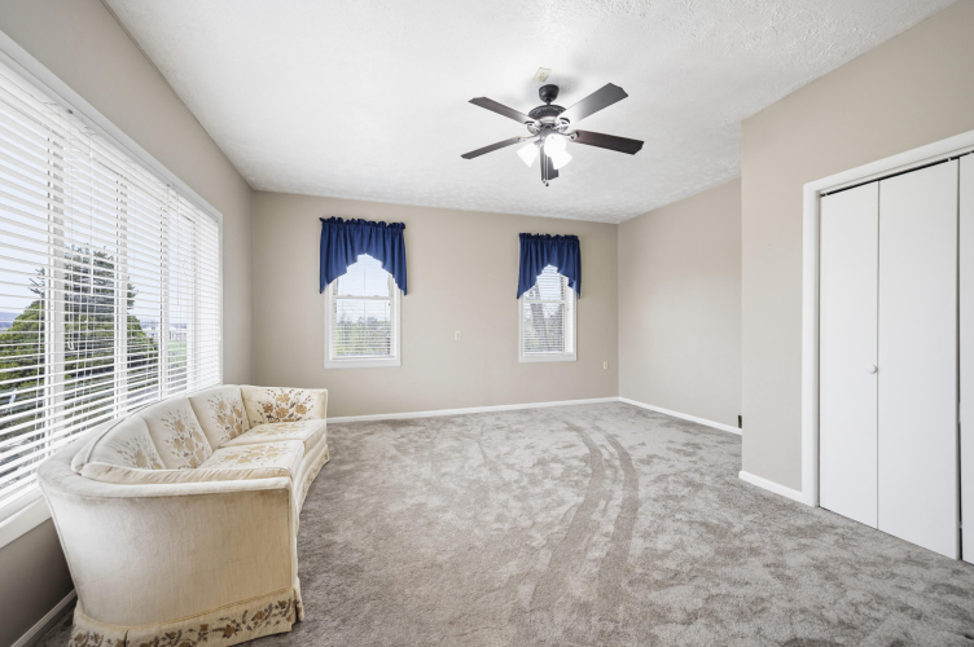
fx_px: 378
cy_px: 324
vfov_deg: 81.1
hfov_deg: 104.3
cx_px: 487
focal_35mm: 14
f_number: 4.5
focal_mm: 14
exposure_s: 1/20
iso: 800
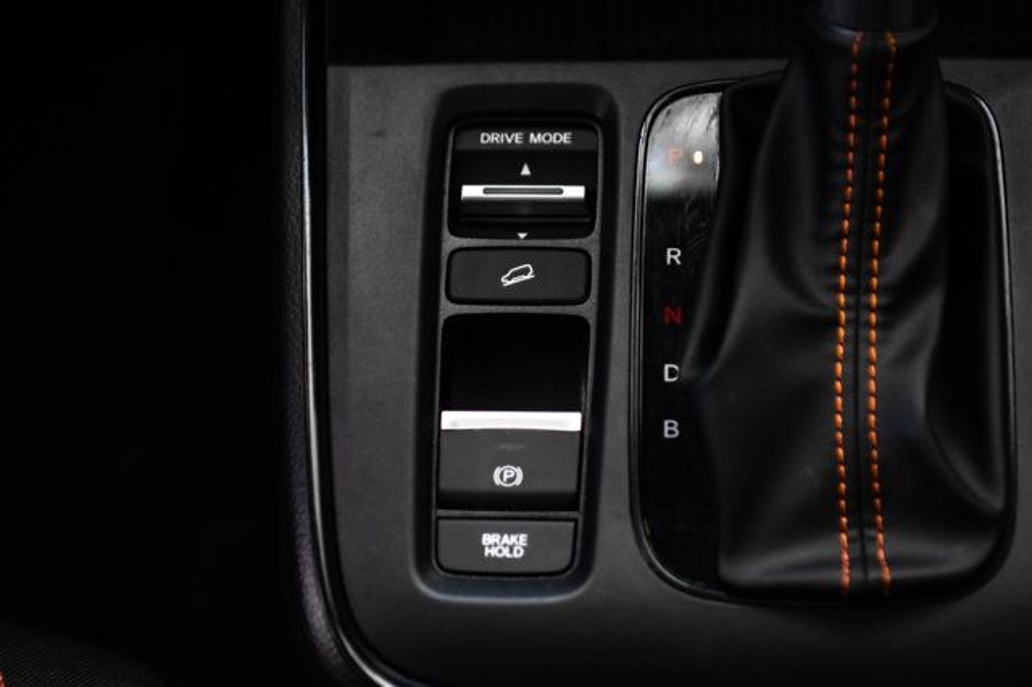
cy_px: 344
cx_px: 516
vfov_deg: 16.2
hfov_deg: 24.2
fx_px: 2407
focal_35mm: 84
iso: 640
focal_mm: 56
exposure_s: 1/200
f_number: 3.2
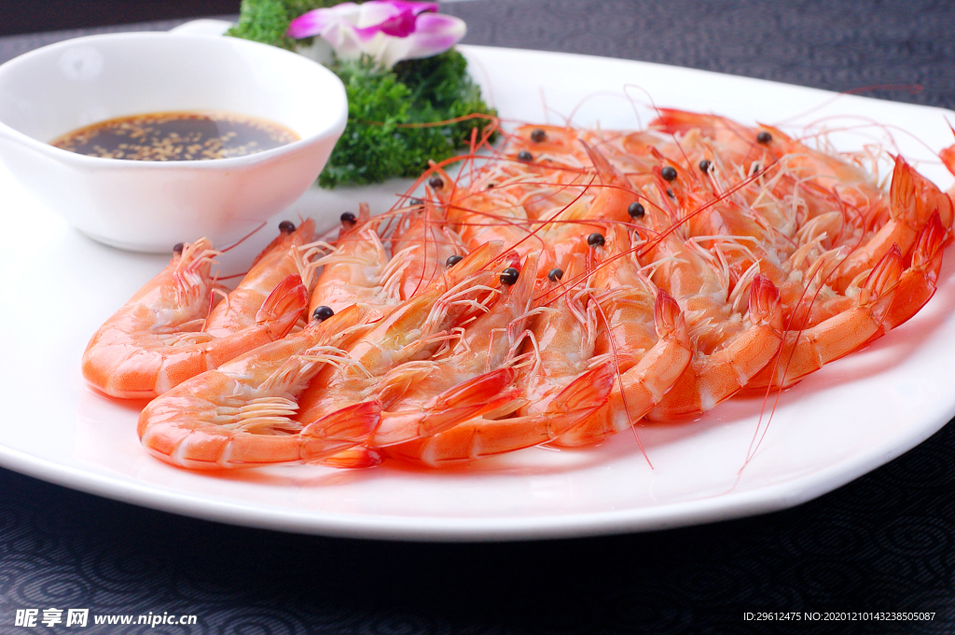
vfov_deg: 18.2
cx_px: 478
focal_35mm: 75
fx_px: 1988
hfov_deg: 27.0
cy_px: 318
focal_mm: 50
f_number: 7.1
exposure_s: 1/640
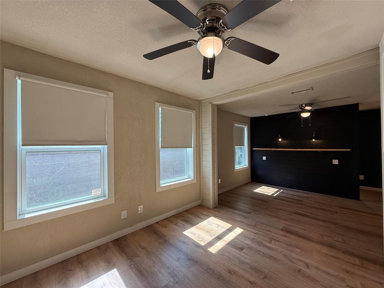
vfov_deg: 85.7
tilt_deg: +0.0
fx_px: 155
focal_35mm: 14
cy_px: 144
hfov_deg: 102.1
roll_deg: +0.5
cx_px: 192
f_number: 2.2
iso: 100
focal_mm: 2.22
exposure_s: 1/120
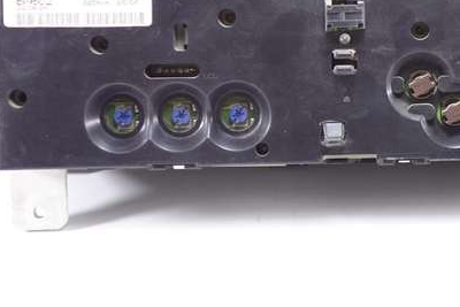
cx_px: 400
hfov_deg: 21.3
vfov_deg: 14.4
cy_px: 31
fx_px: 1201
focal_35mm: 94
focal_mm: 18.23
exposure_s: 1/50
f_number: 3.2
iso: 400
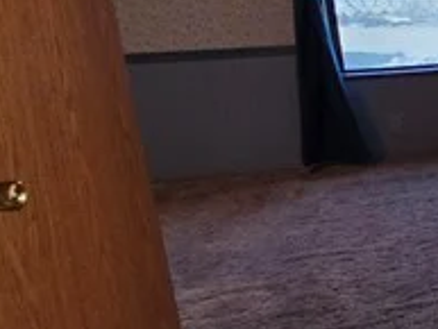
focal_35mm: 69
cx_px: 1048
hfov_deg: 15.3
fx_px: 874
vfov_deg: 21.3
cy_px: 127
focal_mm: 2.2
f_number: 1.9
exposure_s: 1/120
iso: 160
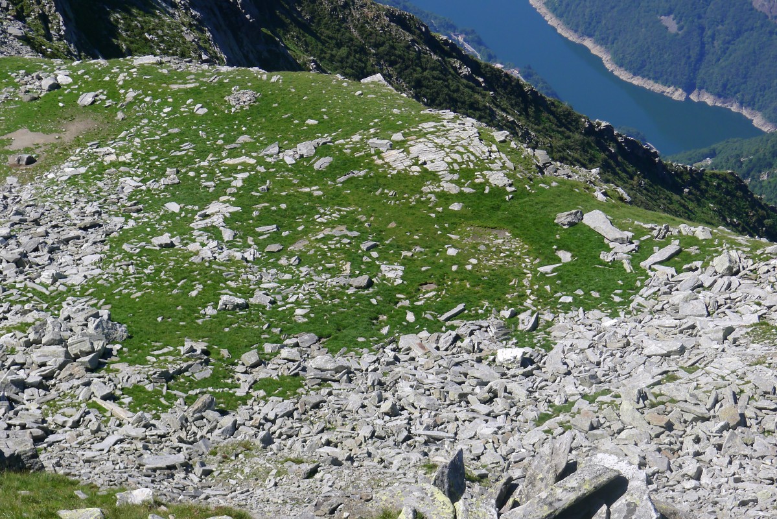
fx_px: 1727
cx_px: 388
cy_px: 260
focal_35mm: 80
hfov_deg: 25.4
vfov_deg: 17.1
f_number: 4
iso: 80
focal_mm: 17.1
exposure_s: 1/640
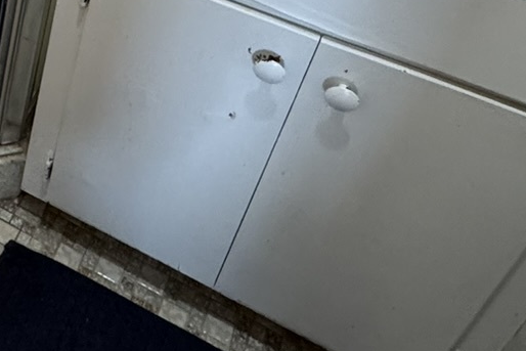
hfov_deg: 27.6
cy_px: -178
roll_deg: -0.4
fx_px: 848
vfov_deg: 20.1
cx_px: -187
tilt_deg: -31.6
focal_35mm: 58
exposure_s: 1/60
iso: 250
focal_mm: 2.22
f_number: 2.2
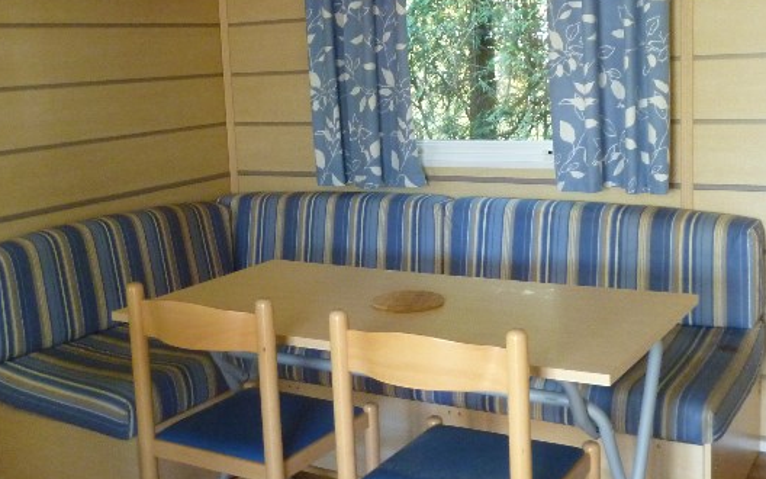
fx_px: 939
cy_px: 184
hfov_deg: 44.4
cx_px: 387
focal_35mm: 45
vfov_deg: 28.5
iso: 400
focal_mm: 5
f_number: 3.1
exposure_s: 1/25
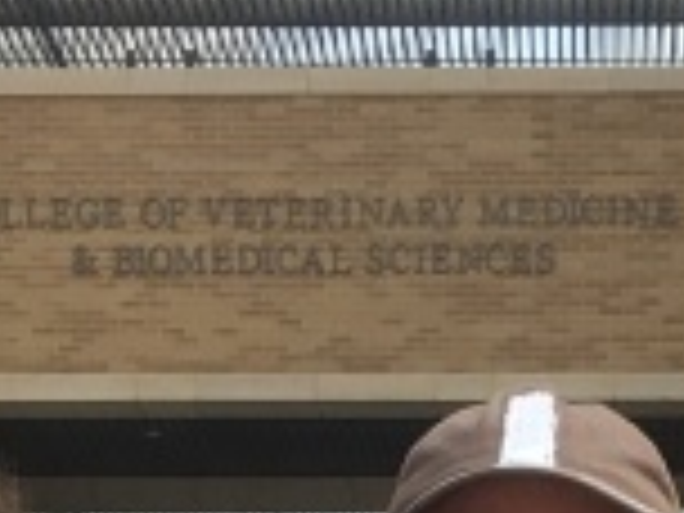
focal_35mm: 204
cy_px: 1746
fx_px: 4031
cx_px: 608
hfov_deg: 9.7
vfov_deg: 6.4
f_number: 2.2
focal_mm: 4.15
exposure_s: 1/739
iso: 25
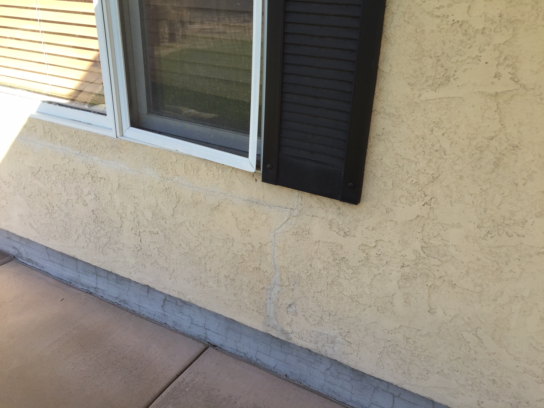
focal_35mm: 29
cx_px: 272
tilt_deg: -28.7
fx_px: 456
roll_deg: -5.0
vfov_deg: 48.2
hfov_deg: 61.7
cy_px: 204
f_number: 2.2
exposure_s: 1/366
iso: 32
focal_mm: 4.15
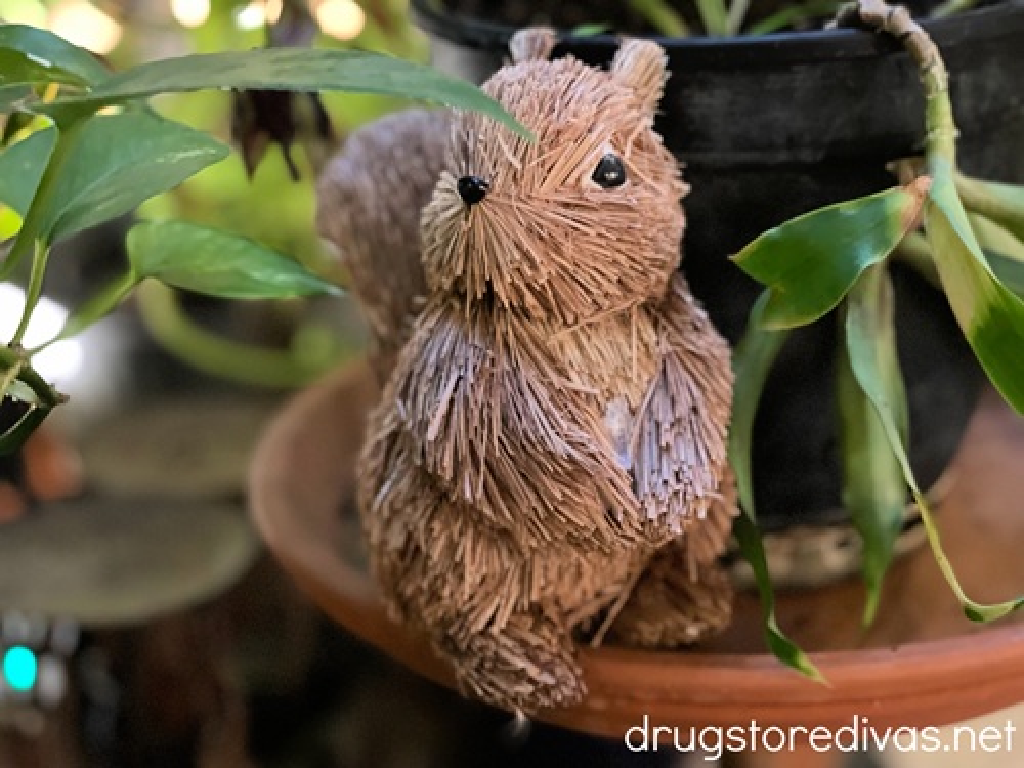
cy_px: 384
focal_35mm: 64
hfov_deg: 30.3
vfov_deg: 22.9
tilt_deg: -19.9
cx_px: 512
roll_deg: +3.3
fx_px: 1893
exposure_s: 1/15
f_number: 2.2
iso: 1000
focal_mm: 7.5
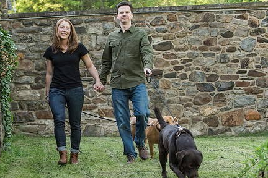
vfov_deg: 14.6
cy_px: 92
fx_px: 700
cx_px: 91
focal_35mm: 94
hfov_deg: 21.6
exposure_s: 1/200
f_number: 4.5
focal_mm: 70
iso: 800
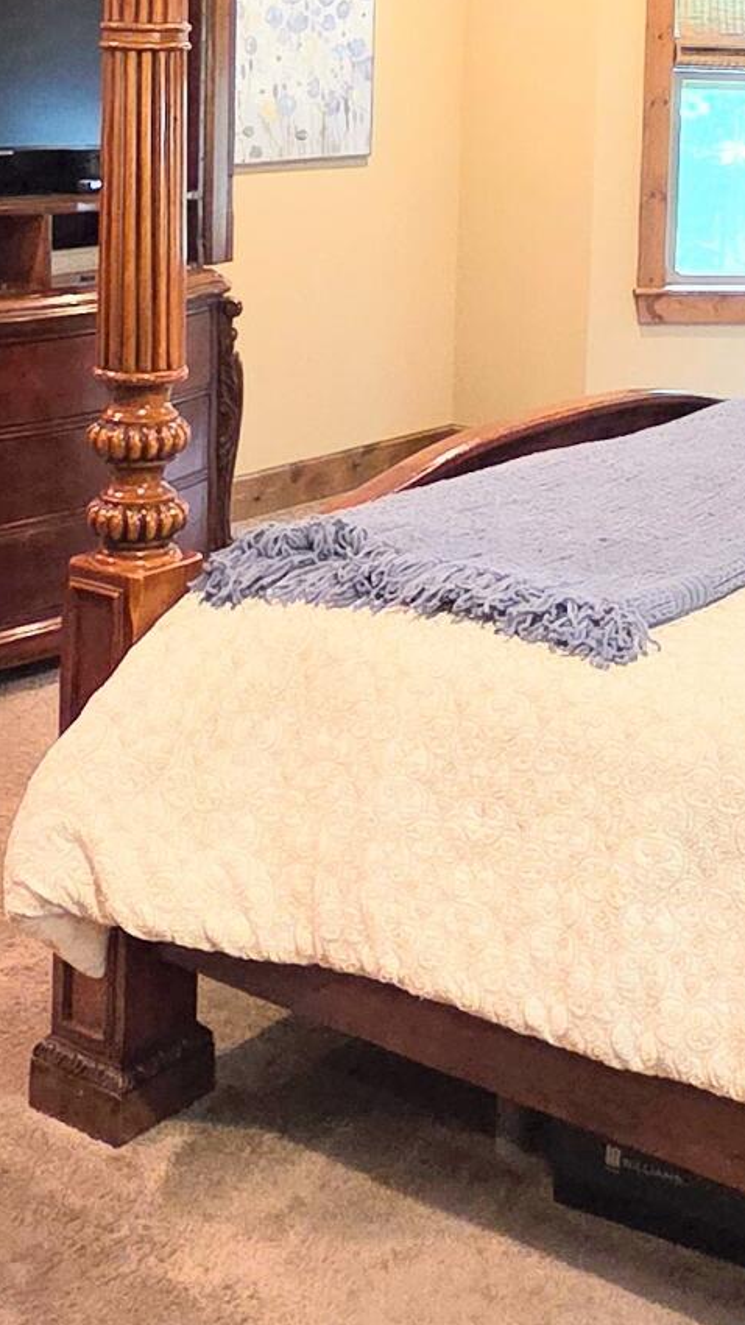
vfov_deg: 38.1
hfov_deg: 23.7
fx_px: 1756
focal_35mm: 50
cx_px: 563
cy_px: 98
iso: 800
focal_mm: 2.2
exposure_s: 1/60
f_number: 2.2
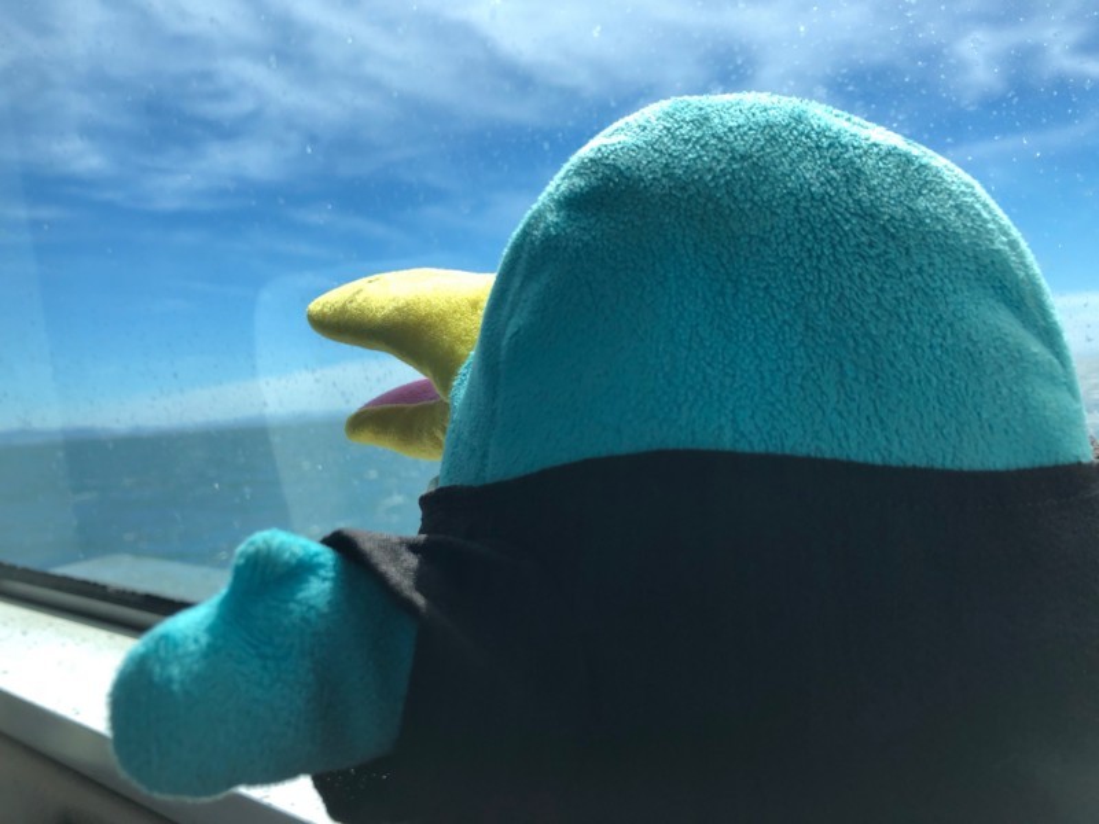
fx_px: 889
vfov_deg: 49.7
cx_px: 550
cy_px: 412
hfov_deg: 63.4
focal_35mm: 28
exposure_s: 1/1066
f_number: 1.8
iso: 20
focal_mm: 3.99
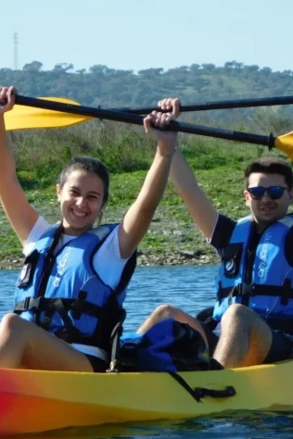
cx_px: 172
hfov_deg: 6.1
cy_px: 205
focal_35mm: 226
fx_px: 2759
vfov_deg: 9.1
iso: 125
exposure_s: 1/500
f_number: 5
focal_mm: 23.7
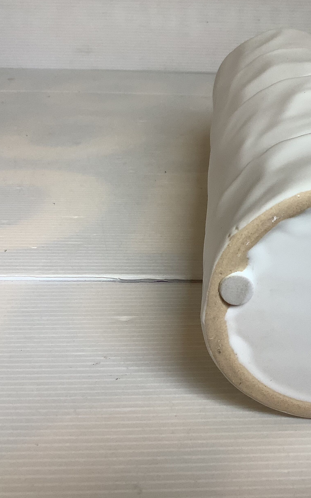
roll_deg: -0.5
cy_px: 248
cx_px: 291
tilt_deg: -26.8
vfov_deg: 45.3
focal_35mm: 44
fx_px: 597
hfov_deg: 27.9
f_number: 2.4
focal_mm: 3.3
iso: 50
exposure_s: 1/100
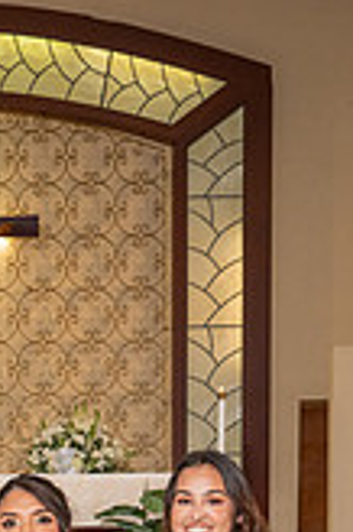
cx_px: -55
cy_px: 727
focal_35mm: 99
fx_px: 1459
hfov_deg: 13.5
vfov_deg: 18.8
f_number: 4.5
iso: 800
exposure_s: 1/160
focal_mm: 24
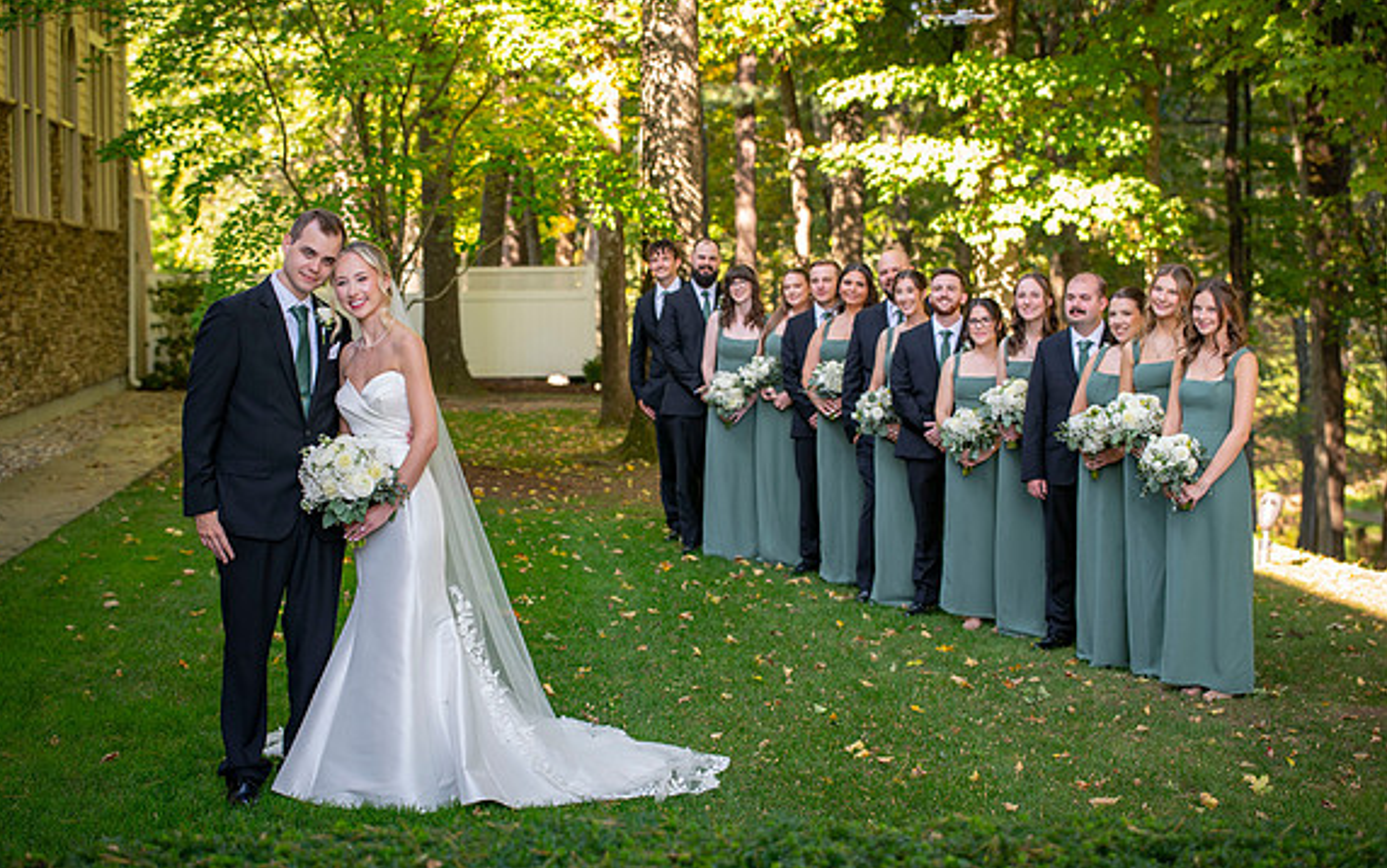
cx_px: 686
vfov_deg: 17.6
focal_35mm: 74
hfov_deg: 27.8
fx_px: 2798
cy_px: 427
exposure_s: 1/200
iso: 400
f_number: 4
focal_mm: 70
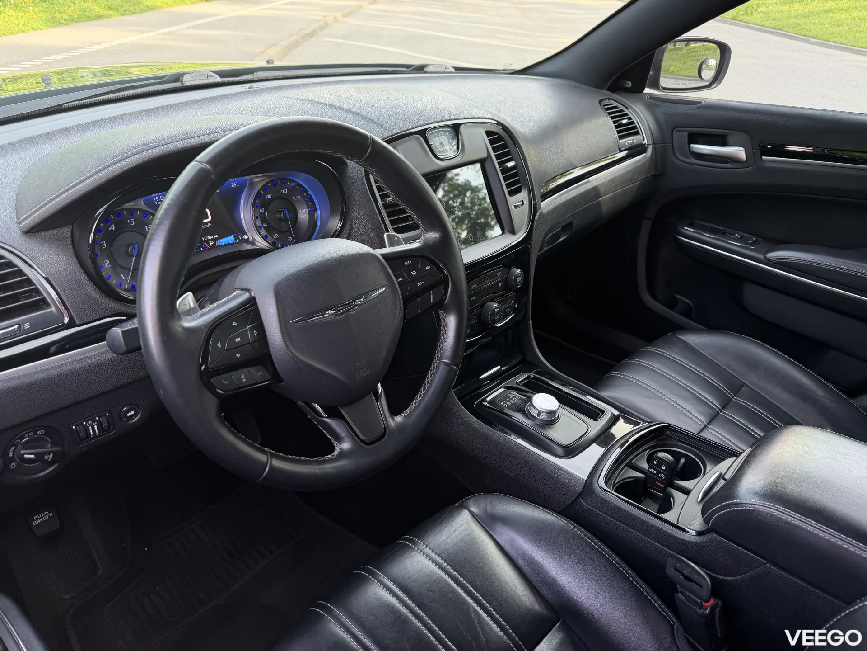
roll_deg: -0.8
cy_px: 326
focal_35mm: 24
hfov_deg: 71.6
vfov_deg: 56.8
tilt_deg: -31.2
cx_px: 434
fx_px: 601
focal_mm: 6.76
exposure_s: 1/126
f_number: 1.78
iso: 80
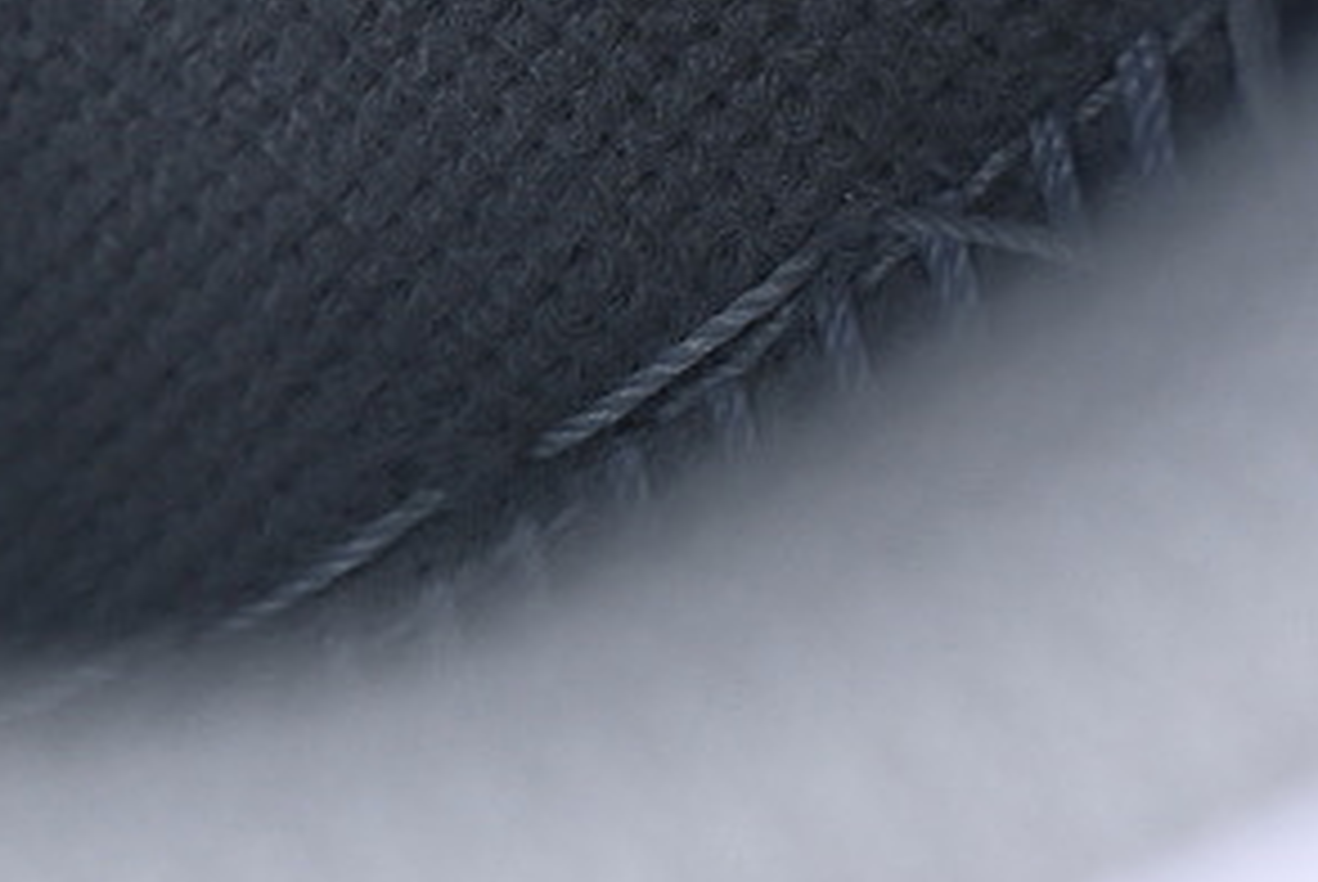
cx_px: -643
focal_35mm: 276
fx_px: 10114
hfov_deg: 7.3
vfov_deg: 5.0
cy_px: -328
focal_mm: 50
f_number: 7.1
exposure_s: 1/80
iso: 160
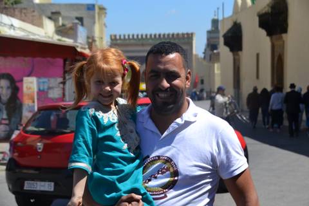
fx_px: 644
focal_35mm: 75
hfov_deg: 27.0
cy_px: 103
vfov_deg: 18.2
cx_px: 154
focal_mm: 50
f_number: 6.3
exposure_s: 1/1600
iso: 400
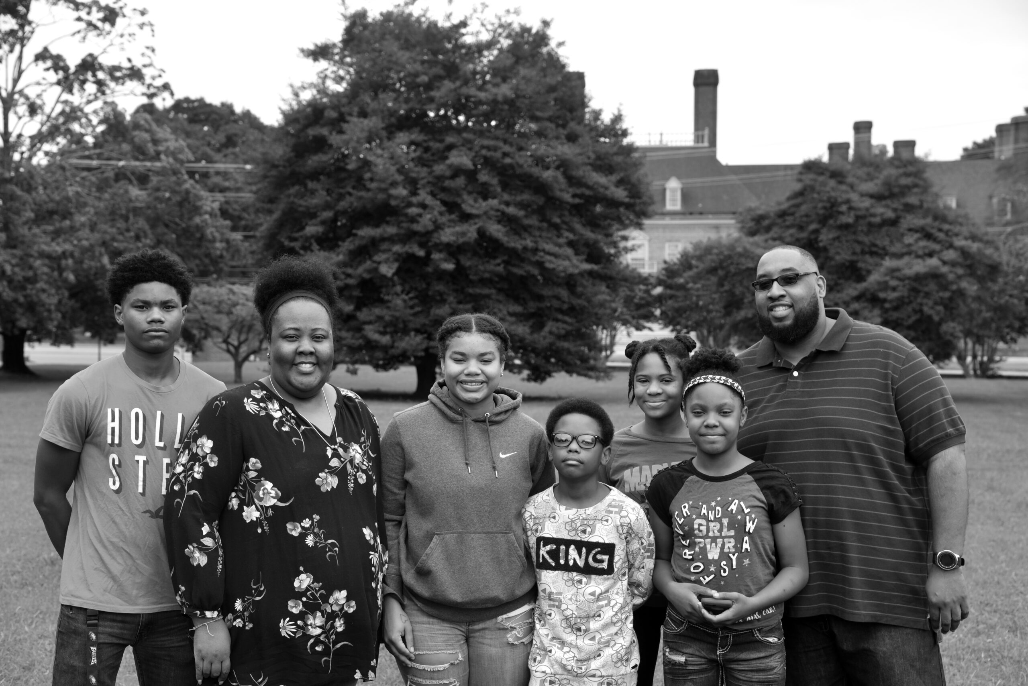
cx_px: 514
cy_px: 343
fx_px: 1657
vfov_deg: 23.4
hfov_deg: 34.5
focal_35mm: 58
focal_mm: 58
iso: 400
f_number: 5
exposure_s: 1/400
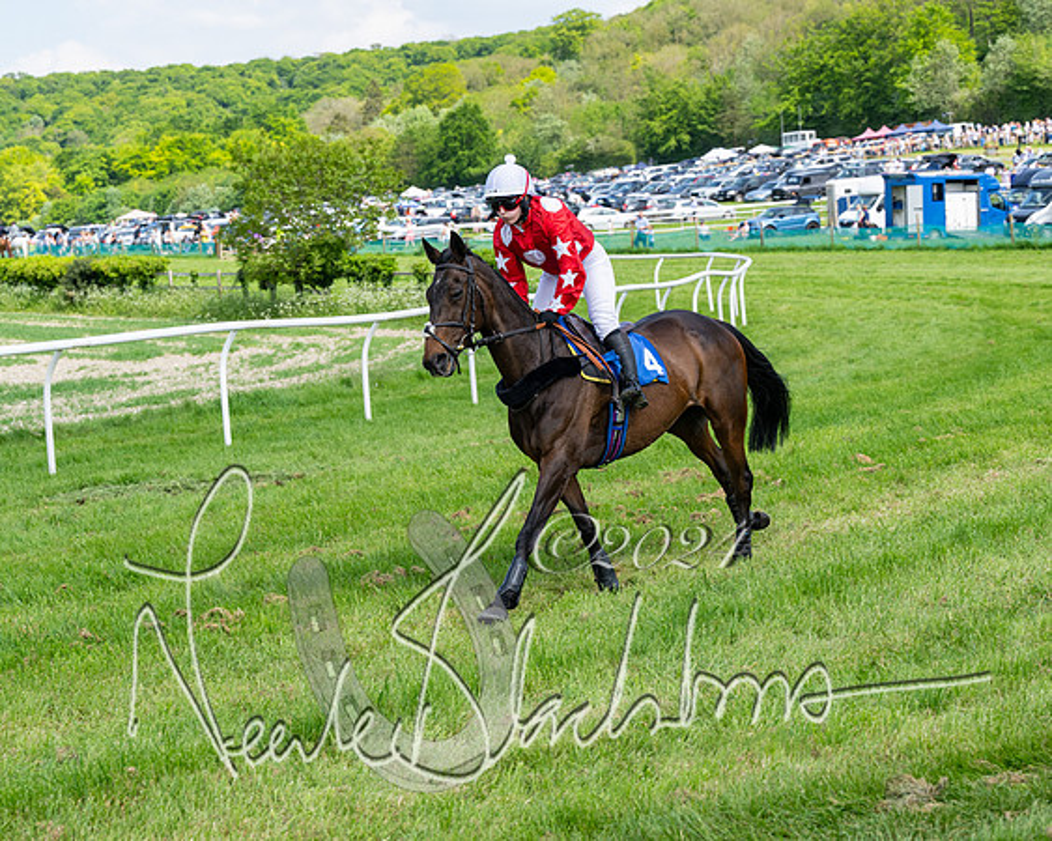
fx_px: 2455
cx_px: 526
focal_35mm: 79
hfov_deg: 24.2
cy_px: 420
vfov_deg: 19.4
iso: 200
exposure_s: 1/800
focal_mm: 70
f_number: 5.6
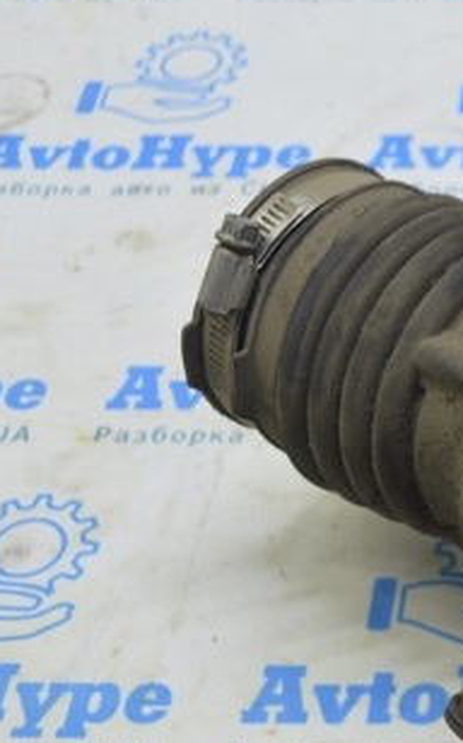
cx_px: 711
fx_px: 1862
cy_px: 457
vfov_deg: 22.5
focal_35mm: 92
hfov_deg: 13.3
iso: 400
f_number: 5.6
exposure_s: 1/20
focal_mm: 29
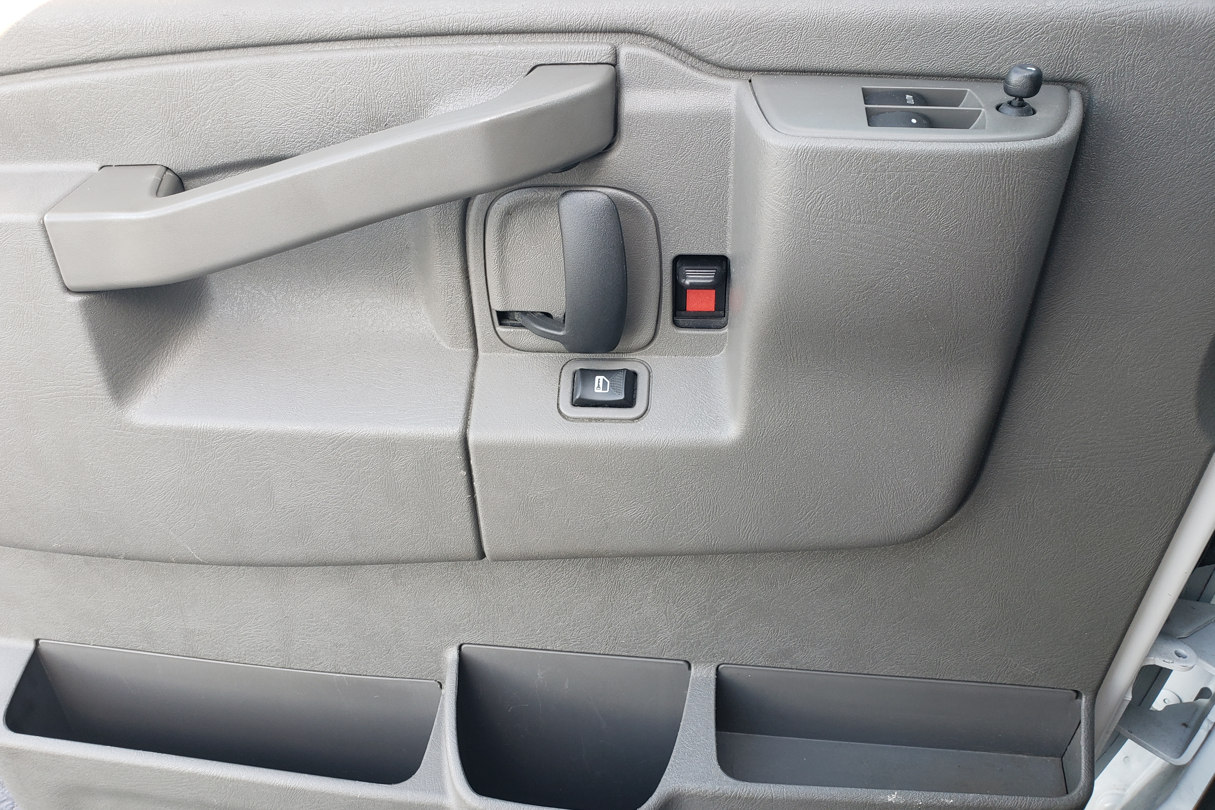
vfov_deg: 46.4
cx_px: 588
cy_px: 433
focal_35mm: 28
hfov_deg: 65.5
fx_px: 945
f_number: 2.4
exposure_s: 1/100
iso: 100
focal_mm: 4.3
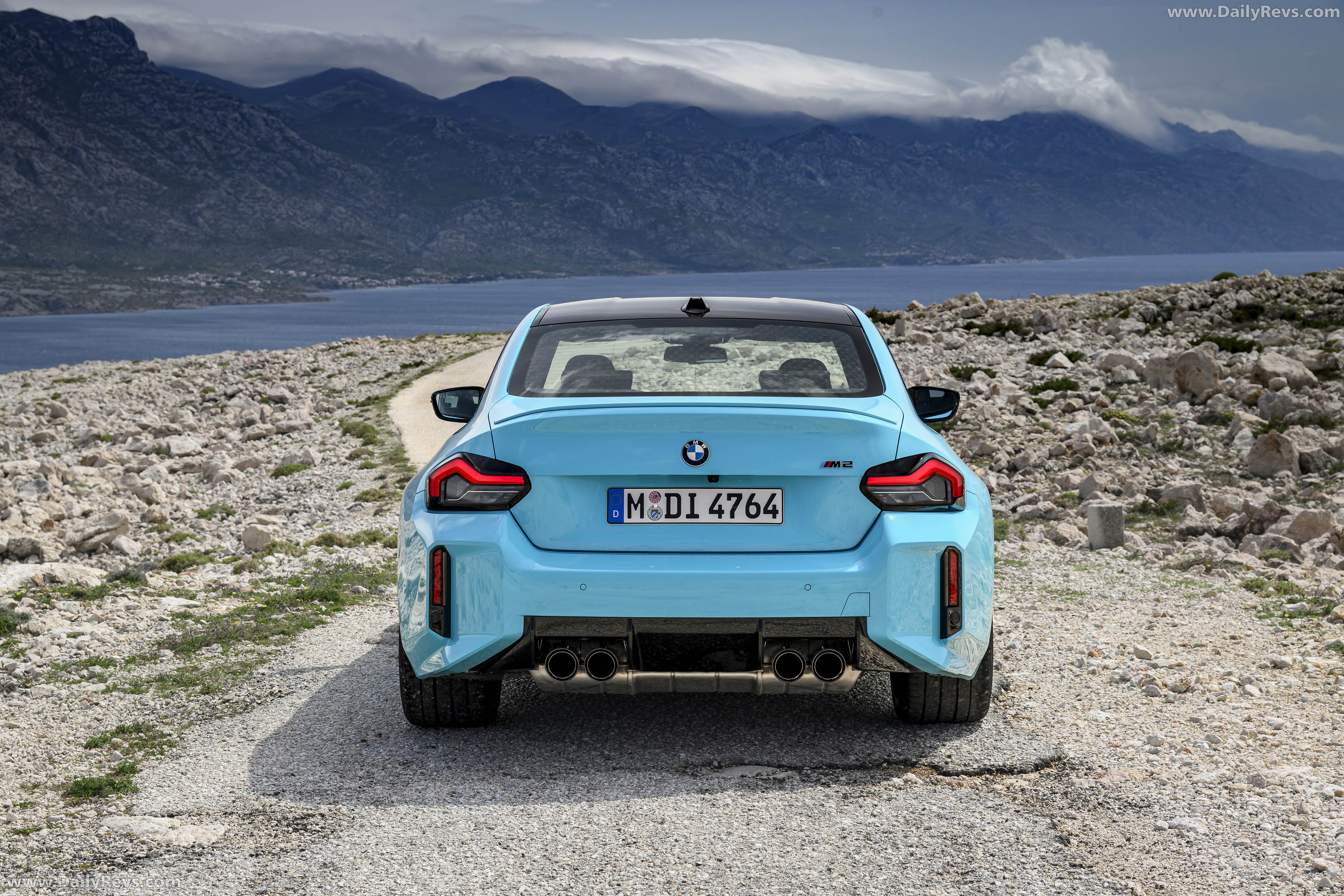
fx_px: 2314
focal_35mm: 62
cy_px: 448
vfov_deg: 21.9
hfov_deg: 32.4
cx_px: 672
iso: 32
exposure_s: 1/100
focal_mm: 62
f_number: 9
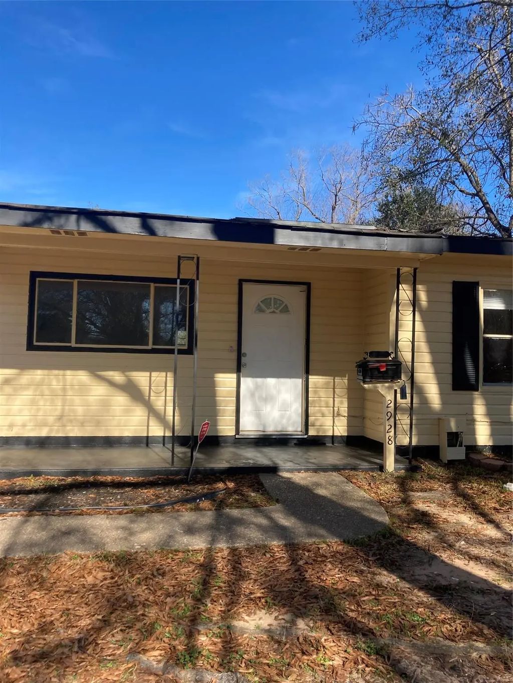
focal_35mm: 28
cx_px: 256
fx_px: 553
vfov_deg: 63.4
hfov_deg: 49.8
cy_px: 342
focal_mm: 3.99
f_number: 1.8
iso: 20
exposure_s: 1/1066
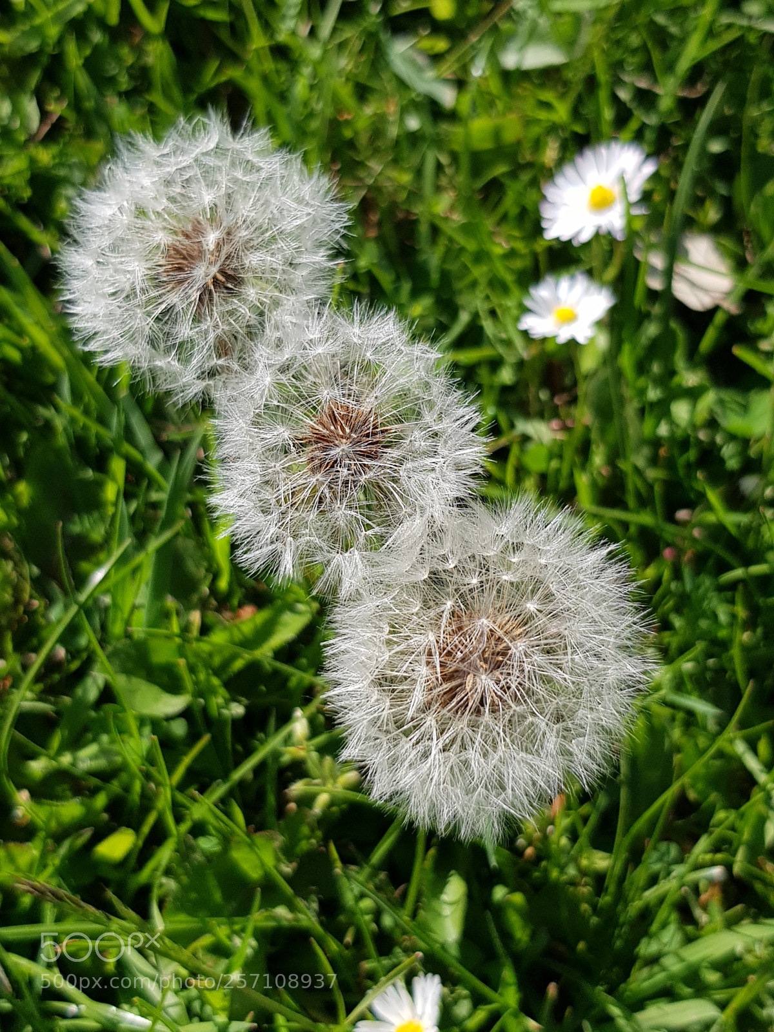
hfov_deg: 53.1
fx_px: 775
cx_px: 387
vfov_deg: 67.3
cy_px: 516
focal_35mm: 26
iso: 40
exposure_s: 1/1812
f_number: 1.7
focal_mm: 4.2
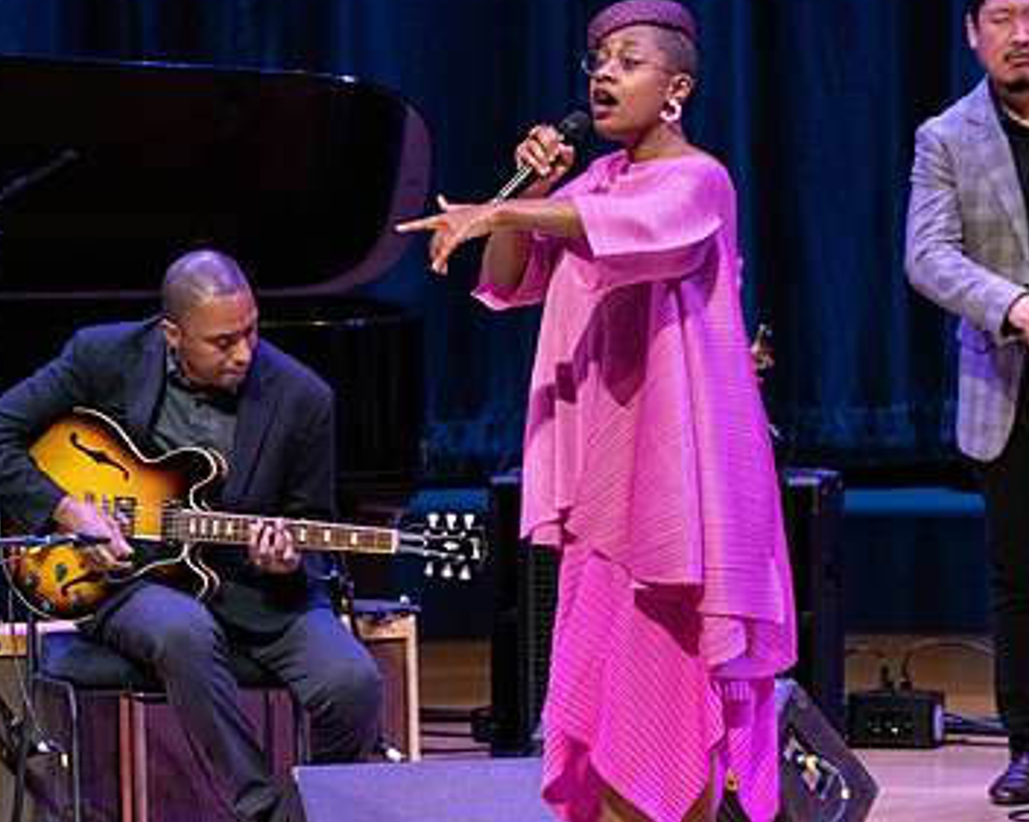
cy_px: 412
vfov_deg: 2.9
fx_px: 16158
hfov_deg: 3.6
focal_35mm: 531
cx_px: 384
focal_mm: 288
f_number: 8
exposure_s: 1/320
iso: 4000
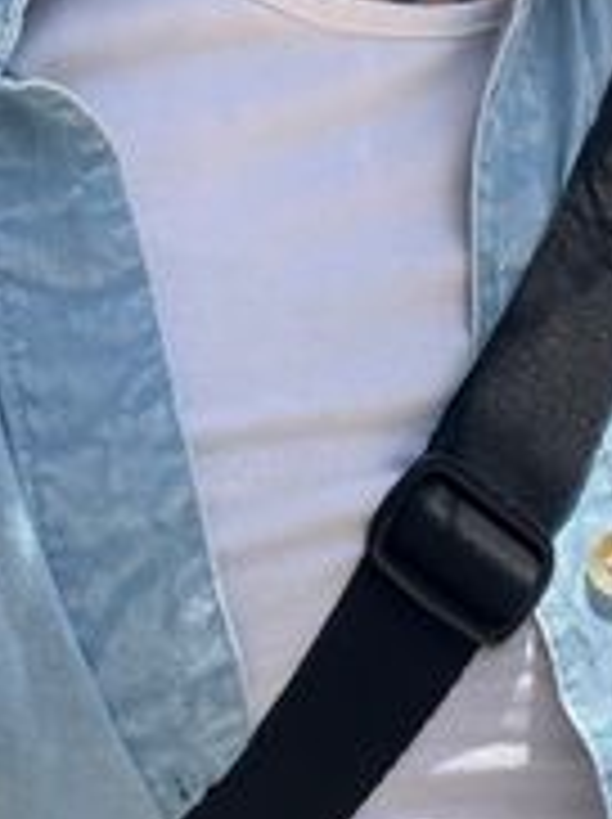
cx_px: 670
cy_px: -54
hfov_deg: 21.1
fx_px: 1559
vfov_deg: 27.3
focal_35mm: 66
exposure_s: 1/1172
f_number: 1.9
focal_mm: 2.69
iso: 32
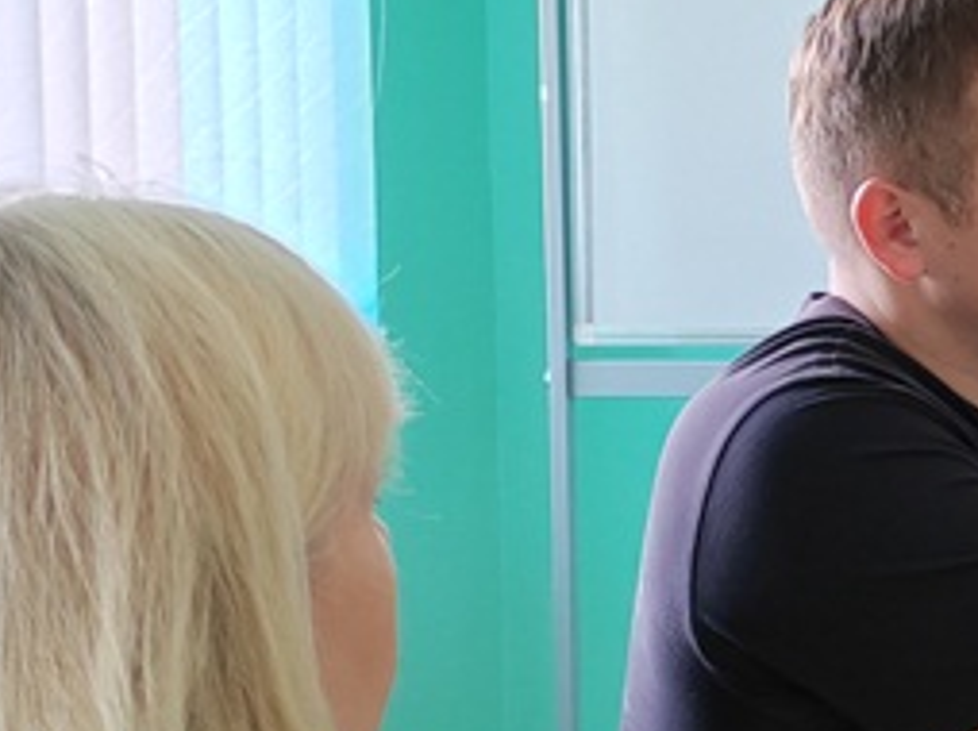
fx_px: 3077
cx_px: 928
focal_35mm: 109
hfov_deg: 17.7
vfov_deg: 13.6
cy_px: 354
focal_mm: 5.52
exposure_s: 1/50
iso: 400
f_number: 1.9
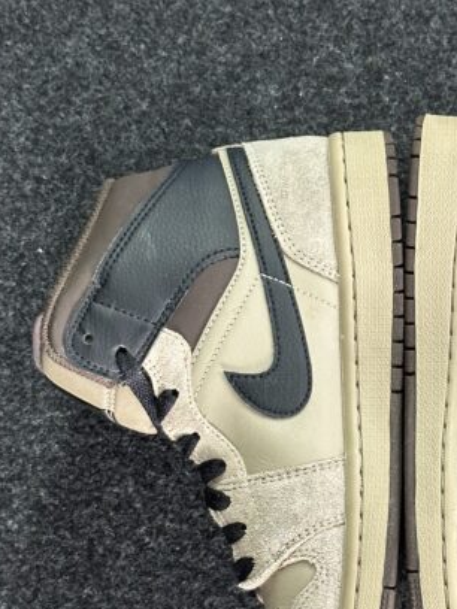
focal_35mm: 94
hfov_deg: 15.5
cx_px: 408
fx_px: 1655
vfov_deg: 20.8
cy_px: 428
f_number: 1.78
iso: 250
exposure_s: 1/51
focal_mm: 6.86
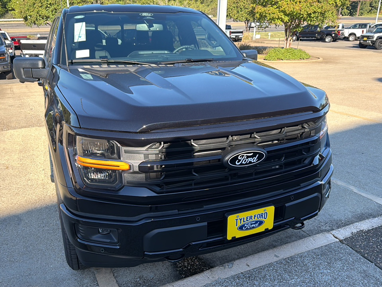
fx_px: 276
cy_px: 144
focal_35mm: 25
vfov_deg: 54.9
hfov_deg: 69.4
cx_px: 191
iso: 80
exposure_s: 1/1091
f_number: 1.78
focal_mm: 6.76
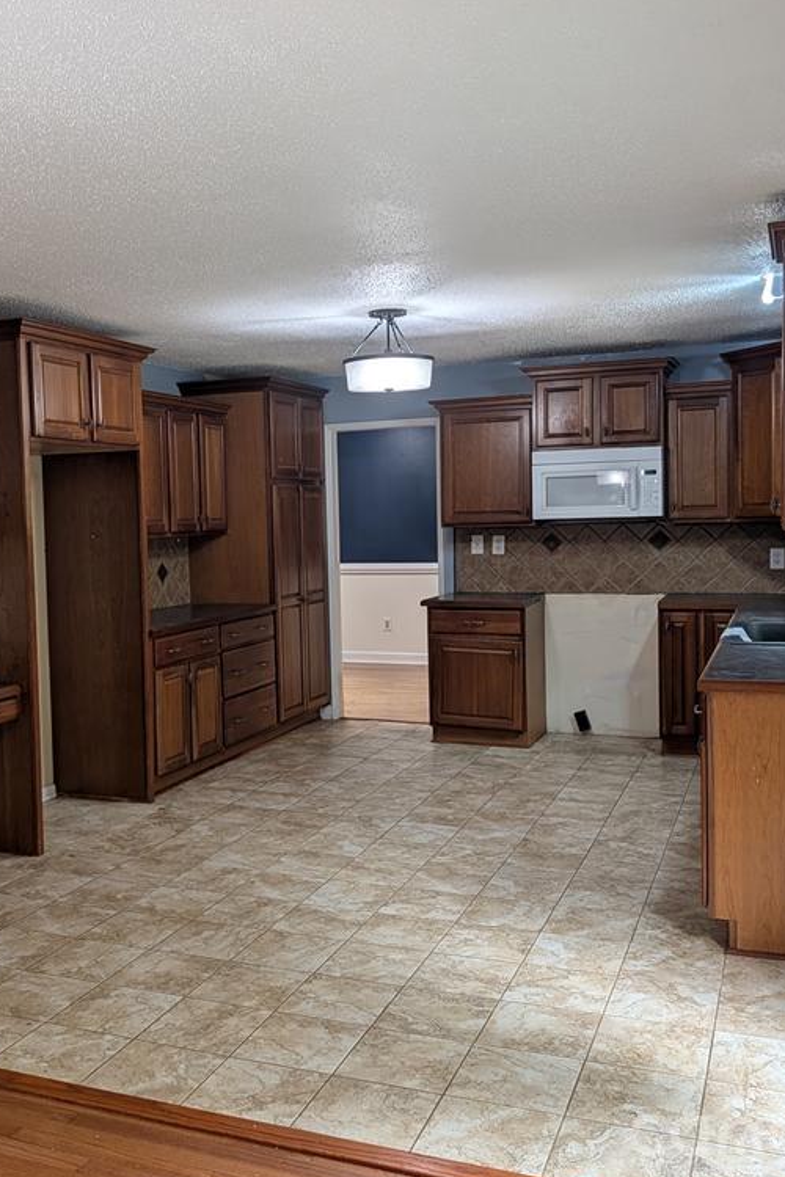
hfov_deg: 38.7
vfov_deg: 55.8
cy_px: 592
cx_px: 300
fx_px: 1112
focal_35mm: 34
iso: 55
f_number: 1.68
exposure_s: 1/60
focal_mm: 6.9
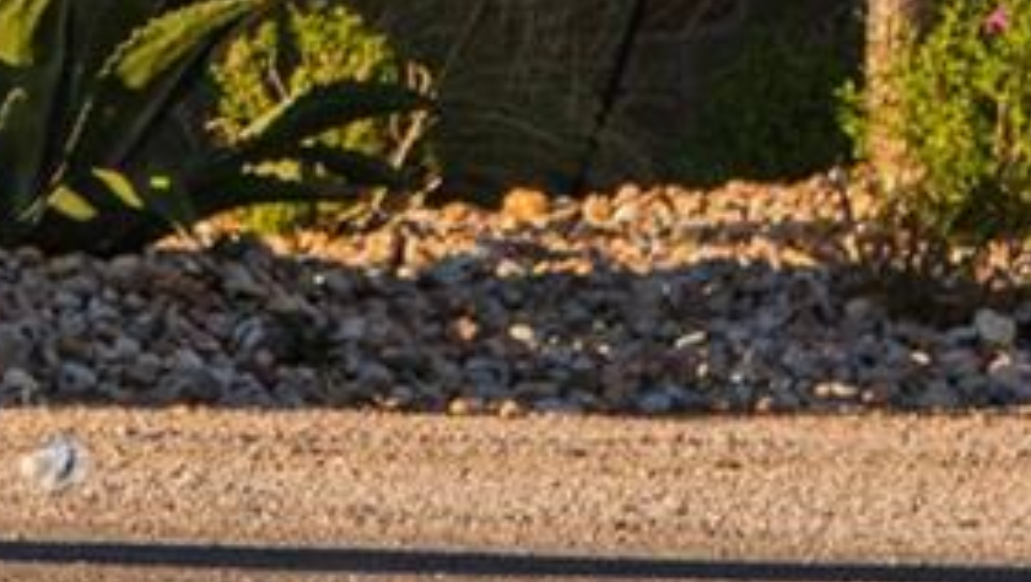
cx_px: -1469
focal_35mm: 1110
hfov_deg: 1.9
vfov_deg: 1.1
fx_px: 30368
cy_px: -1685
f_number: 9
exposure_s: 1/250
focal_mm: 145
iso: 100
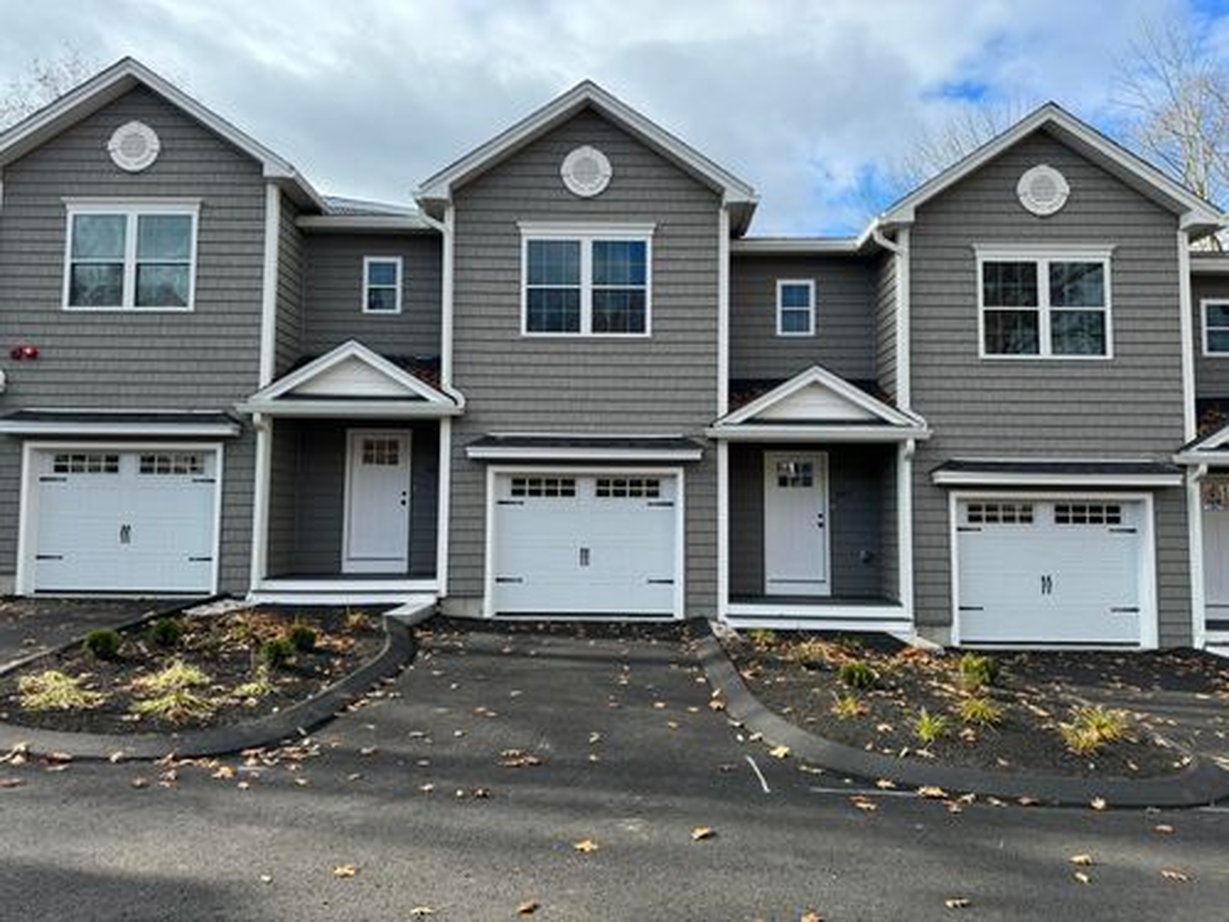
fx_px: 852
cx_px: 614
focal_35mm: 24
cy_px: 461
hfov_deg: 71.6
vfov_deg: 56.8
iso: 80
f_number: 1.78
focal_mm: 6.86
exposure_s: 1/1339
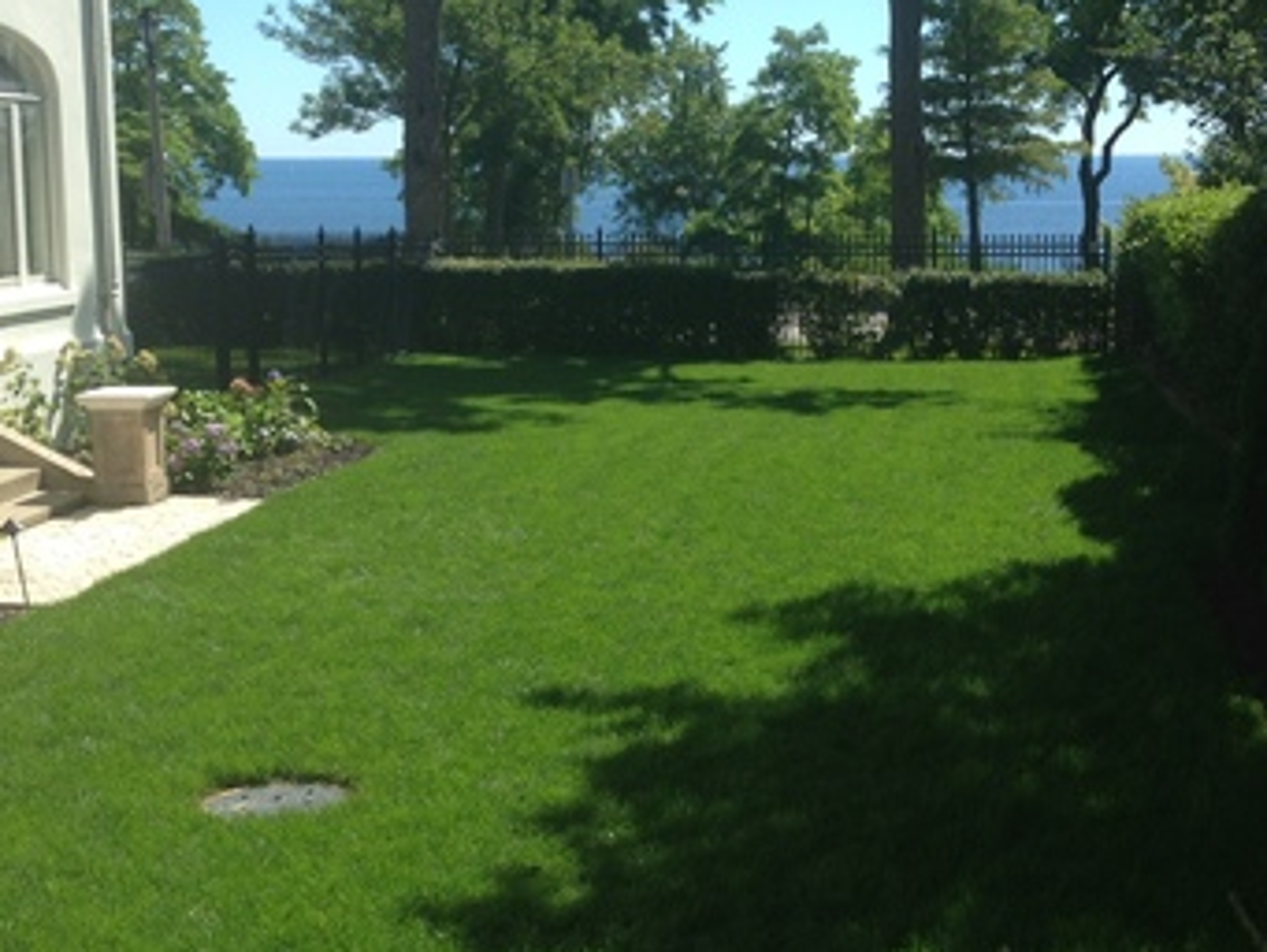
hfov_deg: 33.2
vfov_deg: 25.2
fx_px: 2124
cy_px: 435
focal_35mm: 58
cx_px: 728
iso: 50
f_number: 2.4
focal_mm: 4.13
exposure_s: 1/1022
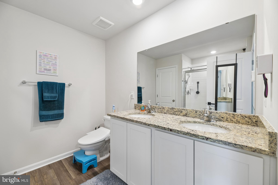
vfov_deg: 81.2
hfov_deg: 104.3
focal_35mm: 14
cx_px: 139
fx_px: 108
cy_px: 92
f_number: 8
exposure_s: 1/13
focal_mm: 14
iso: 400
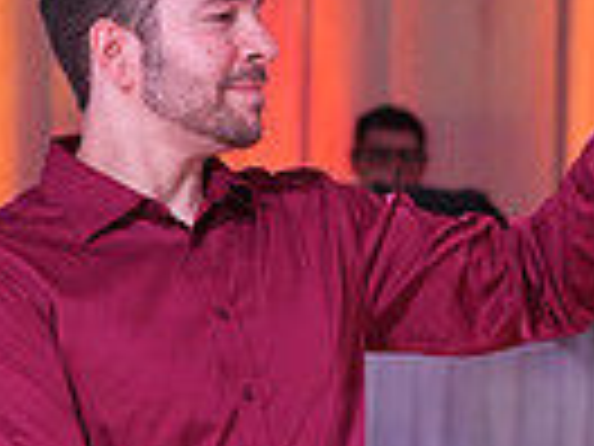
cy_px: 815
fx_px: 7808
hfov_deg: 4.3
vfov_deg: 3.2
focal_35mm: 455
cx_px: 718
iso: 2000
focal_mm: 108
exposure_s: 1/250
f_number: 5.6
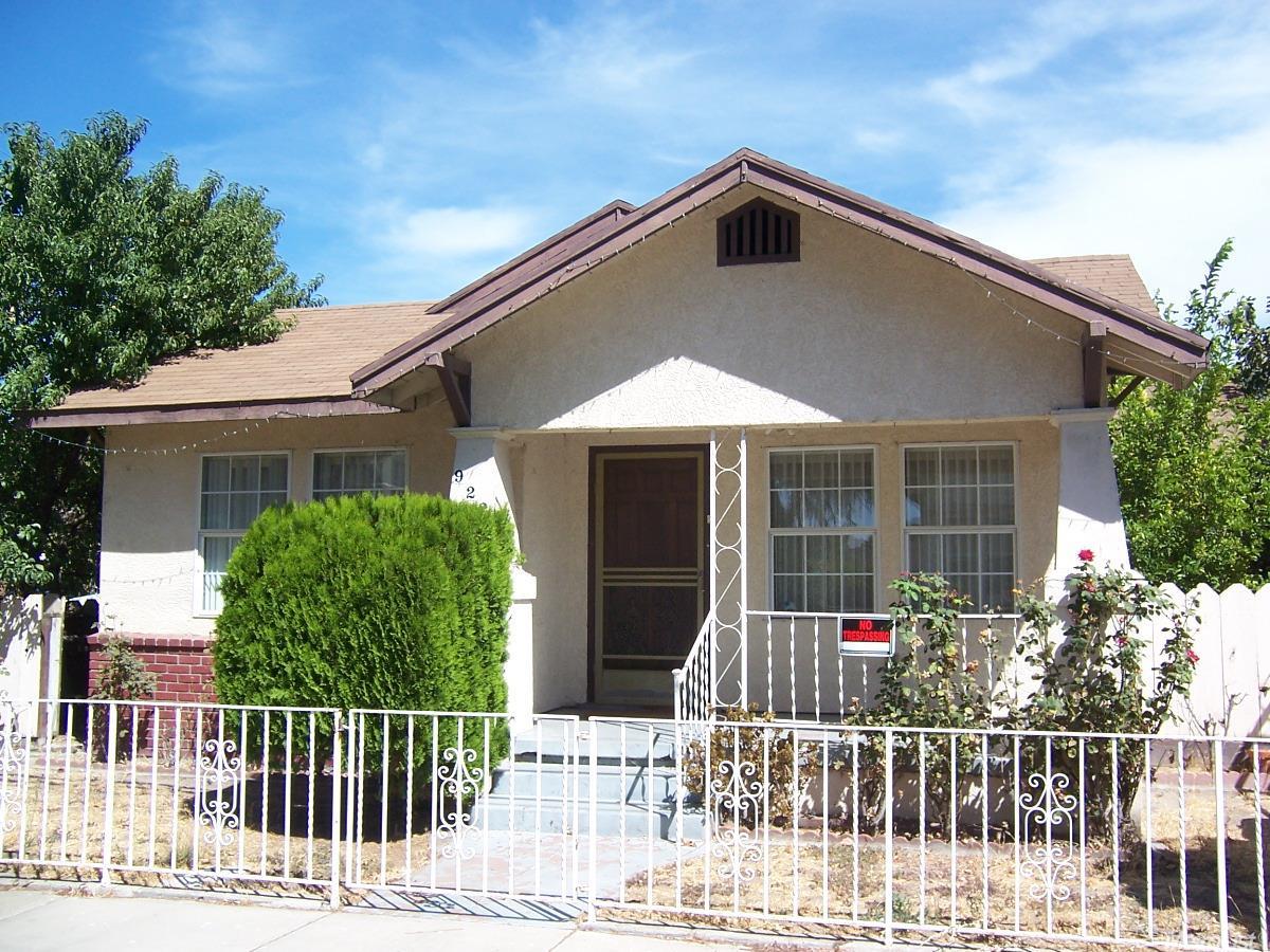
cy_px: 476
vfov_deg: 42.9
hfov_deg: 55.4
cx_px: 635
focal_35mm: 33
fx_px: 1211
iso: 80
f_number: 3.4
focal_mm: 5.5
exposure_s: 1/750
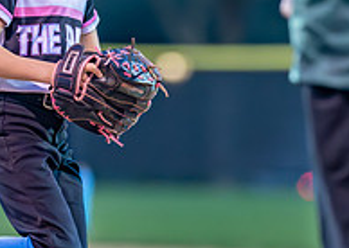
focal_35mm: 484
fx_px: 4791
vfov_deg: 3.0
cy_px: 162
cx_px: 115
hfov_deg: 4.2
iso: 4000
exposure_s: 1/1250
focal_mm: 135
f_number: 1.8
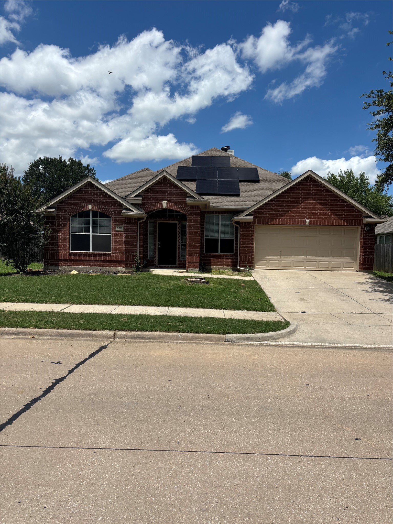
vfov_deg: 67.3
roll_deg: -1.4
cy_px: 262
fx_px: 394
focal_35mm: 26
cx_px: 196
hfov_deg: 53.1
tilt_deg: -2.4
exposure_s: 1/5618
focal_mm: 5.96
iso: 50
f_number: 1.6
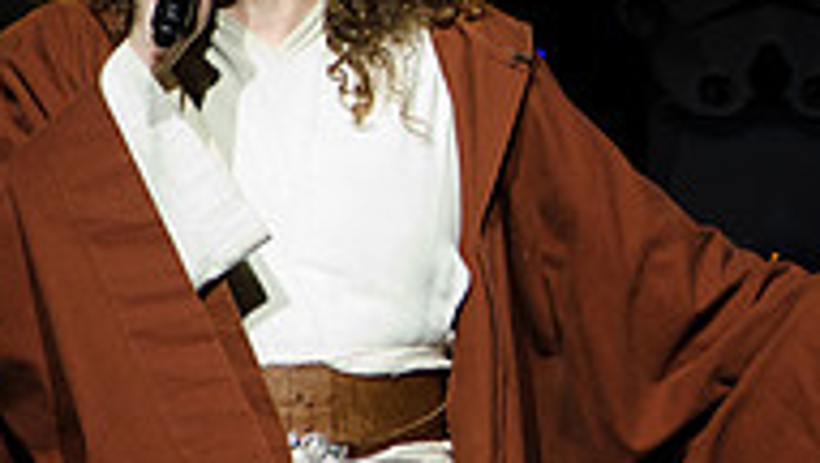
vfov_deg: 1.3
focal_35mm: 950
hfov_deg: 2.3
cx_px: 910
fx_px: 20682
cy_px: 244
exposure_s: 1/640
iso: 1000
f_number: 4.5
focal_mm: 200
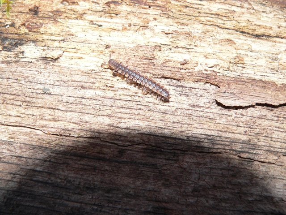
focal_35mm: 36
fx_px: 297
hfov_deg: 51.4
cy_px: 108
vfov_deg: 39.7
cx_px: 143
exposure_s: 1/60
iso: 100
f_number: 4
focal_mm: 6
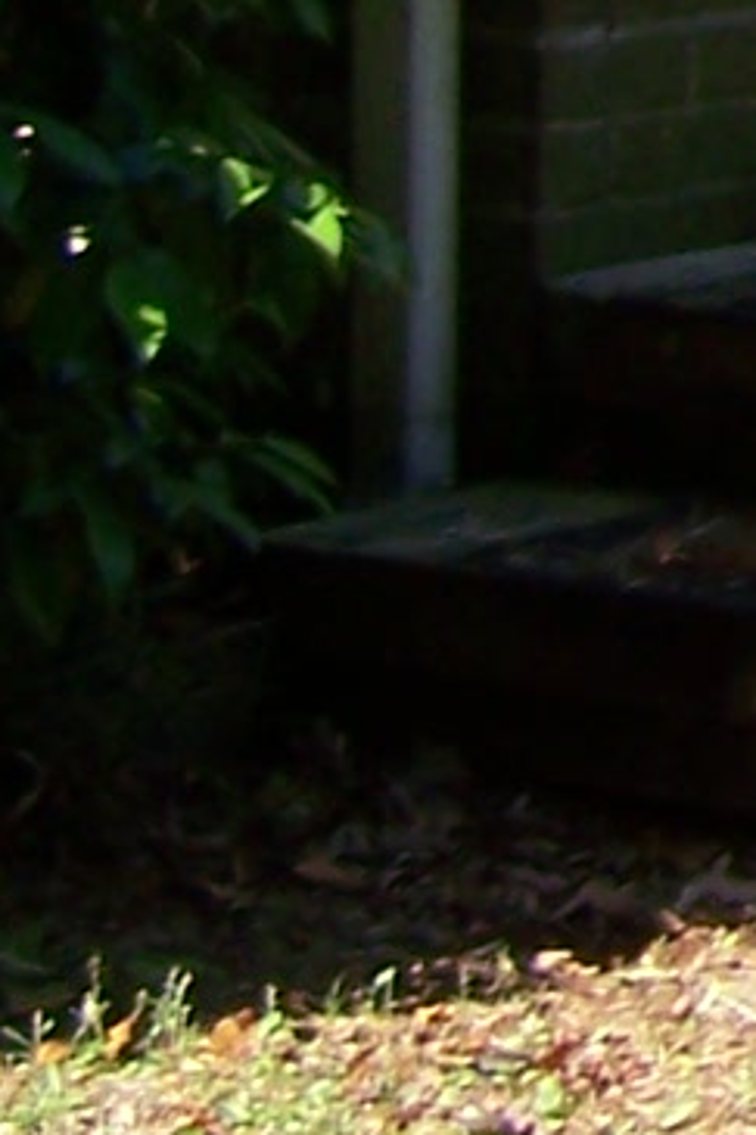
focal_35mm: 281
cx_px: 2725
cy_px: -1107
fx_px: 8859
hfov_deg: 4.6
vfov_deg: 7.1
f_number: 2.8
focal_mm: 6.3
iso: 64
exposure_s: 1/400
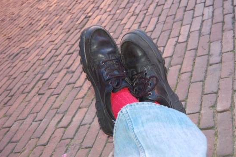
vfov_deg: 24.1
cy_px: 71
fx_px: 366
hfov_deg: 35.7
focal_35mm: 56
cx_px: 121
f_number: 4.5
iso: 200
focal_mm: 32
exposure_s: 1.6
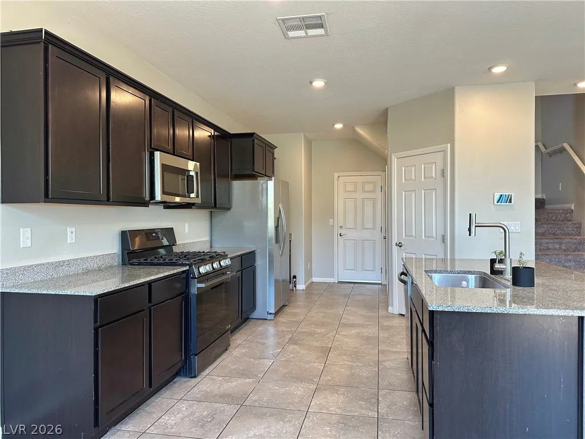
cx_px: 292
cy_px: 220
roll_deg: +0.1
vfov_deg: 56.8
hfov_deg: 71.6
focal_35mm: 24
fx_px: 406
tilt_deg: -0.2
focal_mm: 6.86
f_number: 1.78
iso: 160
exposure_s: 1/120
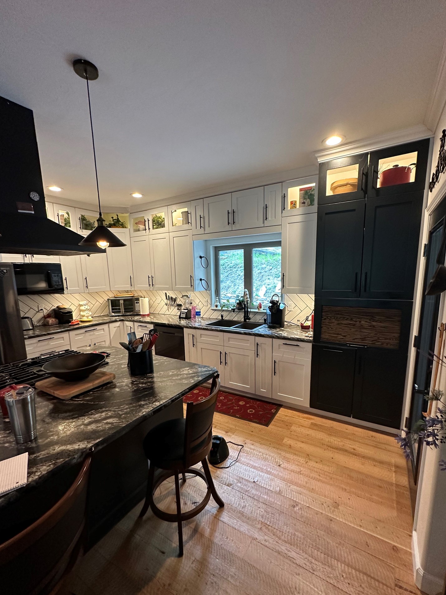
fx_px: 258
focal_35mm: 15
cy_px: 316
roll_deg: +2.8
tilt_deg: -9.3
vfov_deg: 98.0
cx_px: 229
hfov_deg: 81.7
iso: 200
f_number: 2.2
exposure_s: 1/60
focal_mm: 2.22
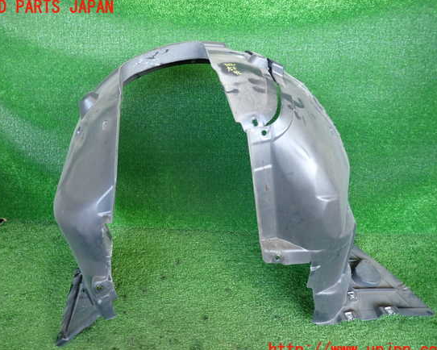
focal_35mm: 27
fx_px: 349
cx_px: 209
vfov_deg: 53.2
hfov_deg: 64.0
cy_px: 179
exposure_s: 1/30
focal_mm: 4.5
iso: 200
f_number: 2
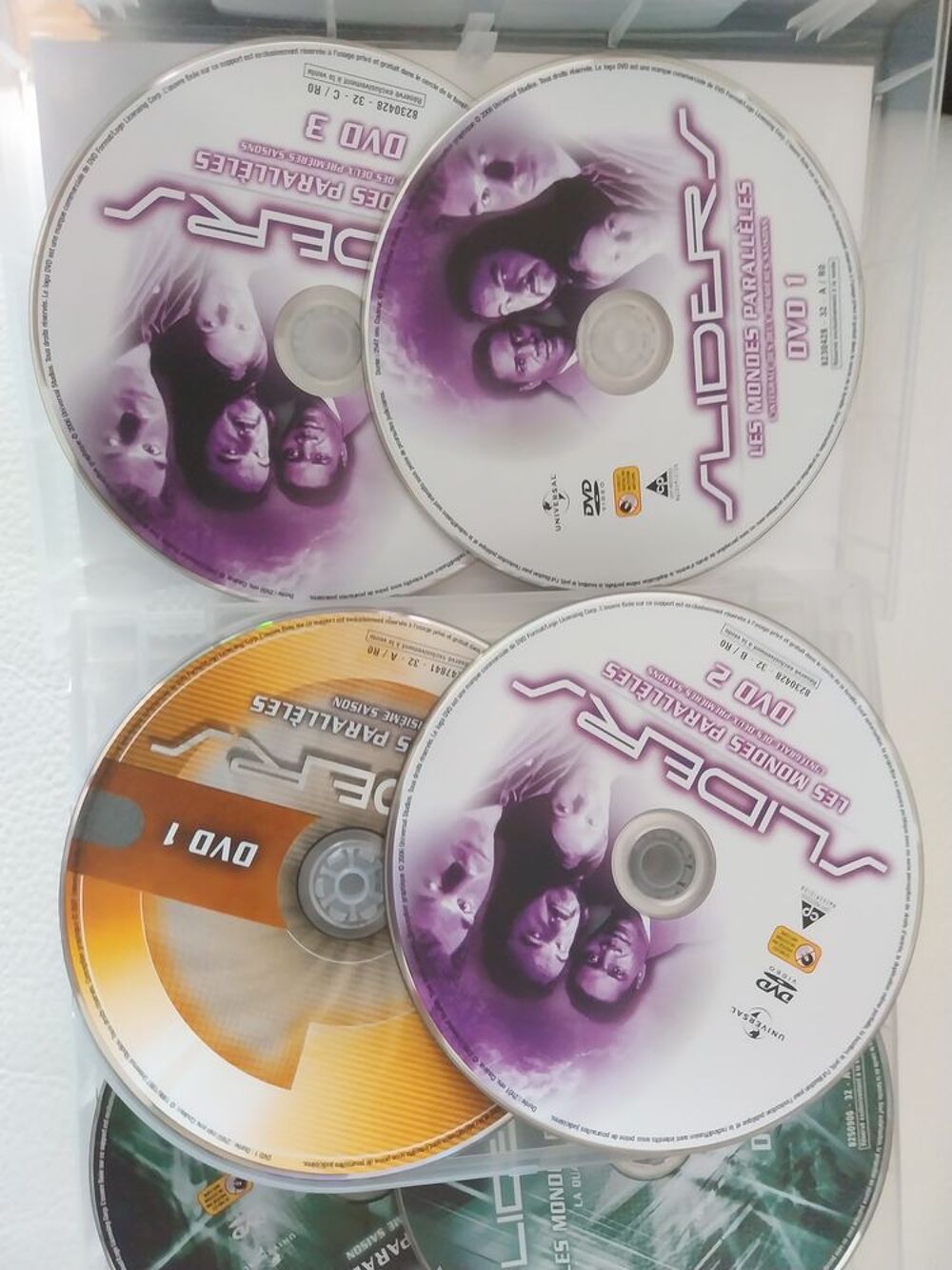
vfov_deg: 67.3
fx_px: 953
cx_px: 476
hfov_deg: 53.1
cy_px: 635
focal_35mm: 26
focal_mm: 4
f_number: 1.8
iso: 400
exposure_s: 1/33.3
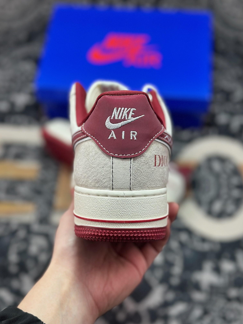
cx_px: 123
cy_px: 163
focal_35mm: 49
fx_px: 459
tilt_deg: -60.3
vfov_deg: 38.9
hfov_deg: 29.7
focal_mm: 6.86
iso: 80
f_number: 1.78
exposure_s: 1/623
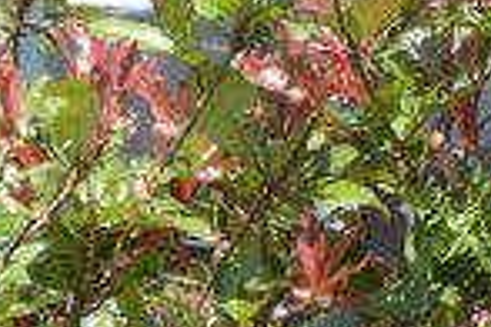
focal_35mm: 466
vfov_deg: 2.9
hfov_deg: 4.4
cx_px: 975
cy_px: 604
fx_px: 6355
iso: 5000
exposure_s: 1/1000
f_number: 16
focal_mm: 112
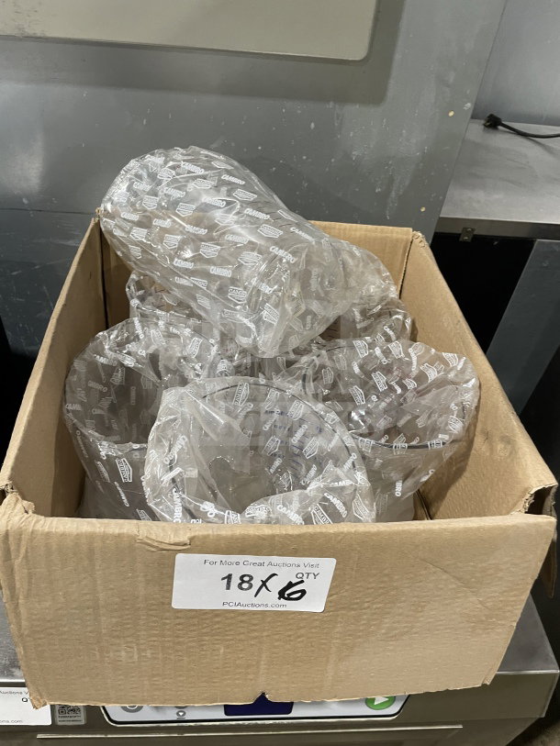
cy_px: 373
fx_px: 561
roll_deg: -8.7
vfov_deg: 67.3
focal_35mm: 26
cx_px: 280
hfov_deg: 53.1
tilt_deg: -41.3
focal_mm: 4.2
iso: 200
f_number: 1.6
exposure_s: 1/60
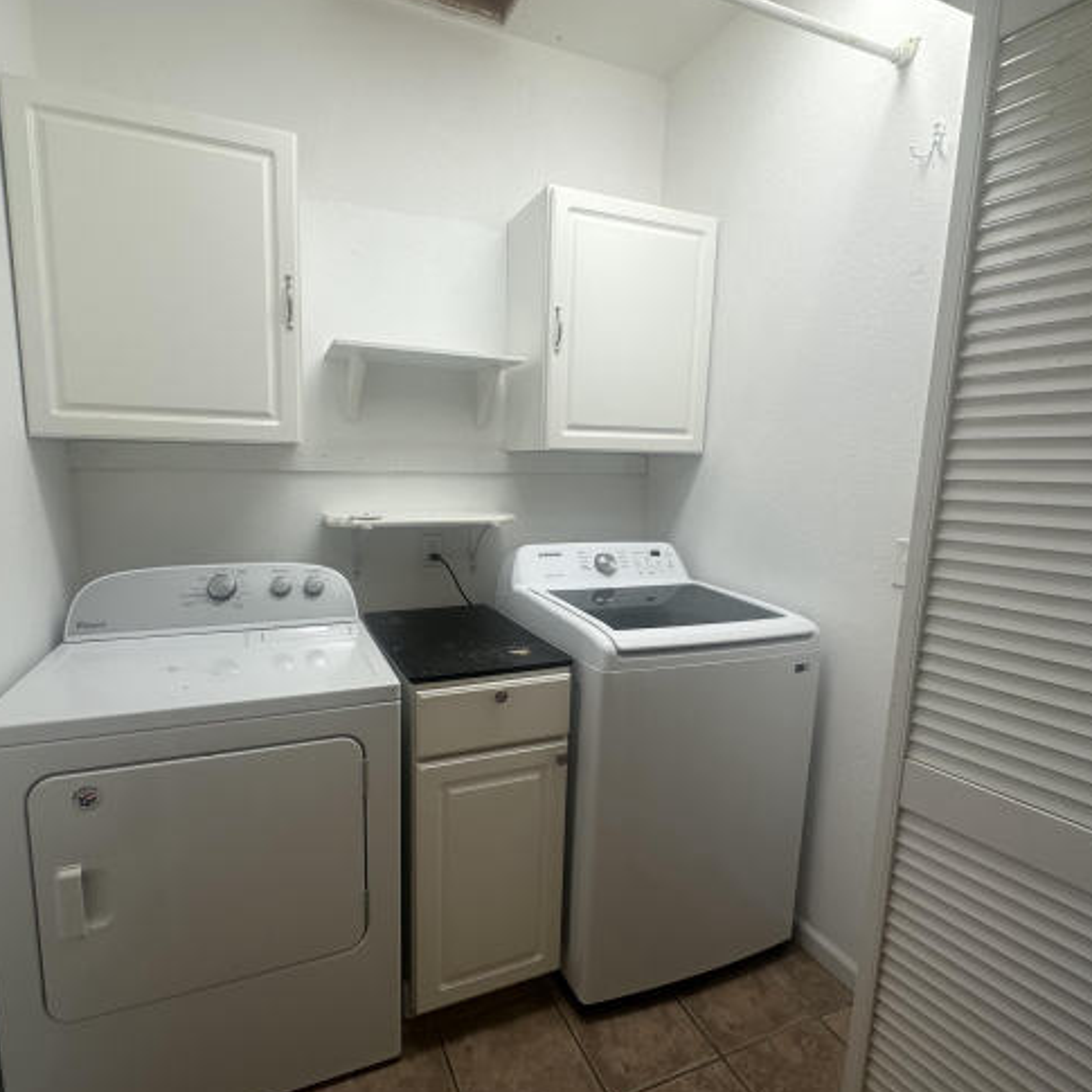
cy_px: 552
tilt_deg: -8.0
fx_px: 607
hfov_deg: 83.7
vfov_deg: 84.0
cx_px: 490
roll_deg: -1.1
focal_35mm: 17
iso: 40
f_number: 2.2
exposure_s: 1/120
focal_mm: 2.22
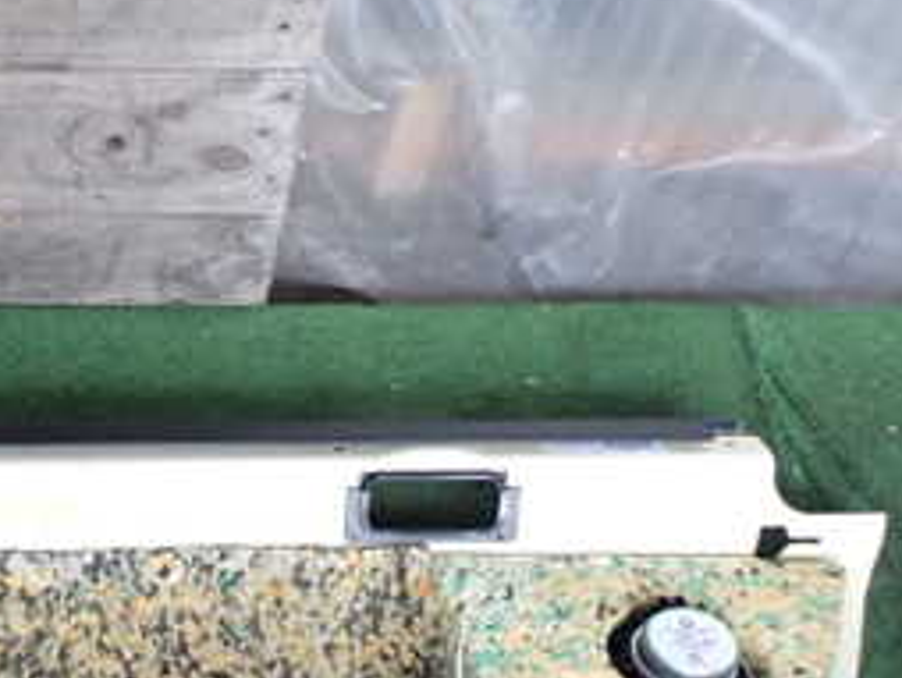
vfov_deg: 23.6
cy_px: 713
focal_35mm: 59
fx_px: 1539
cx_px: -50
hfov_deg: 29.9
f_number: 8
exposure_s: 1/15
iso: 800
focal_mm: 4.5
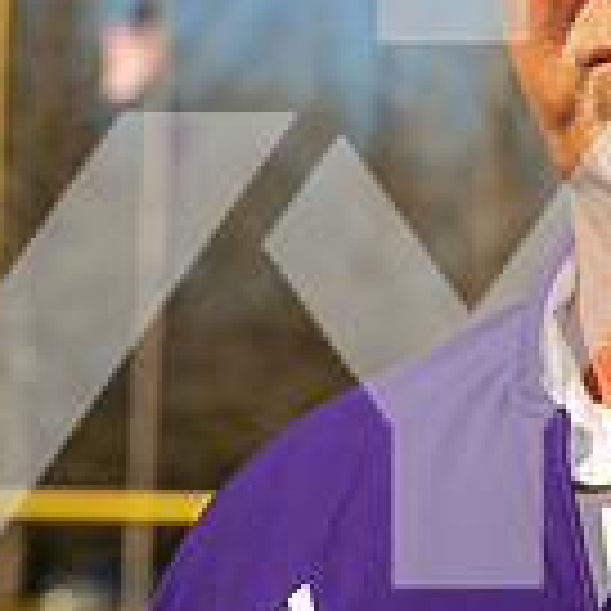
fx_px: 4333
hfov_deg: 8.0
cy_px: 353
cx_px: 656
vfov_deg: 8.1
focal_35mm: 217
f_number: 5.6
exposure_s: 1/125
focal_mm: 60
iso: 100
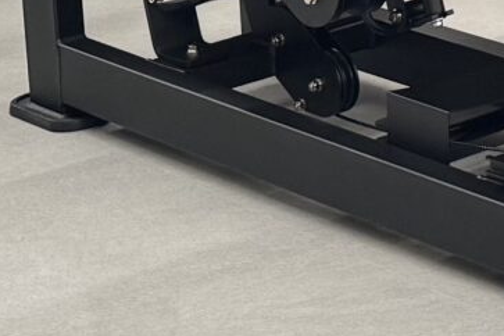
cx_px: 1197
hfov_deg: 10.2
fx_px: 2464
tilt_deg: -6.0
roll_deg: -0.4
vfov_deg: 7.3
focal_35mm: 176
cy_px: -480
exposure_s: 1/50
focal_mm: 6.76
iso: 125
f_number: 1.78
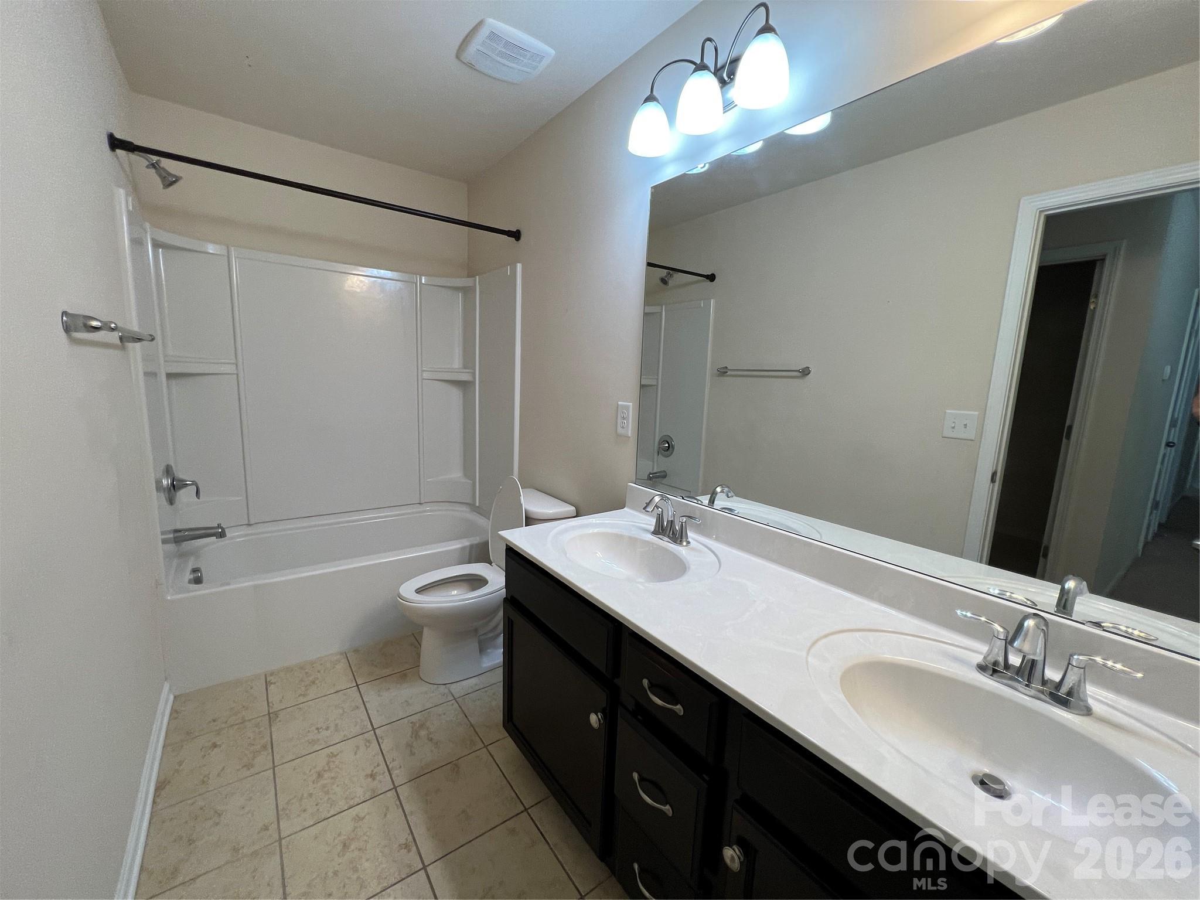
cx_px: 600
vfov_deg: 89.9
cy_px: 450
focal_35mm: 13
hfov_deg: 106.2
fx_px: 451
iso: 100
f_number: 1.8
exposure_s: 1/120
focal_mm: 1.57
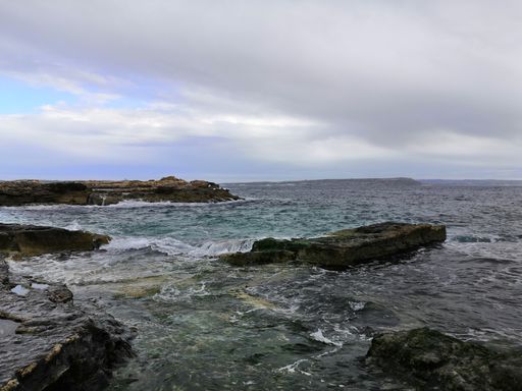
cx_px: 261
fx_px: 407
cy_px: 196
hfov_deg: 65.3
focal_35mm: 27
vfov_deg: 51.4
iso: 50
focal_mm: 3.95
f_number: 1.8
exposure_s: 1/683
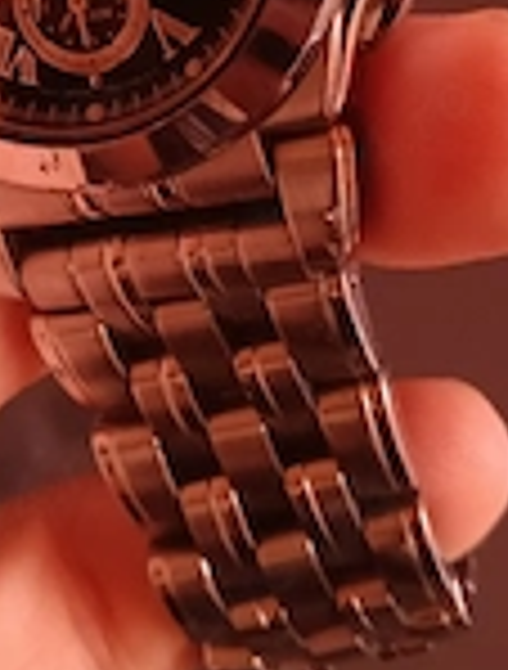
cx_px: 67
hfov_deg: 20.2
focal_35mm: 72
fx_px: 1399
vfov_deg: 24.6
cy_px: -112
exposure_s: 1/20
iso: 1250
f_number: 1.8
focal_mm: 3.98
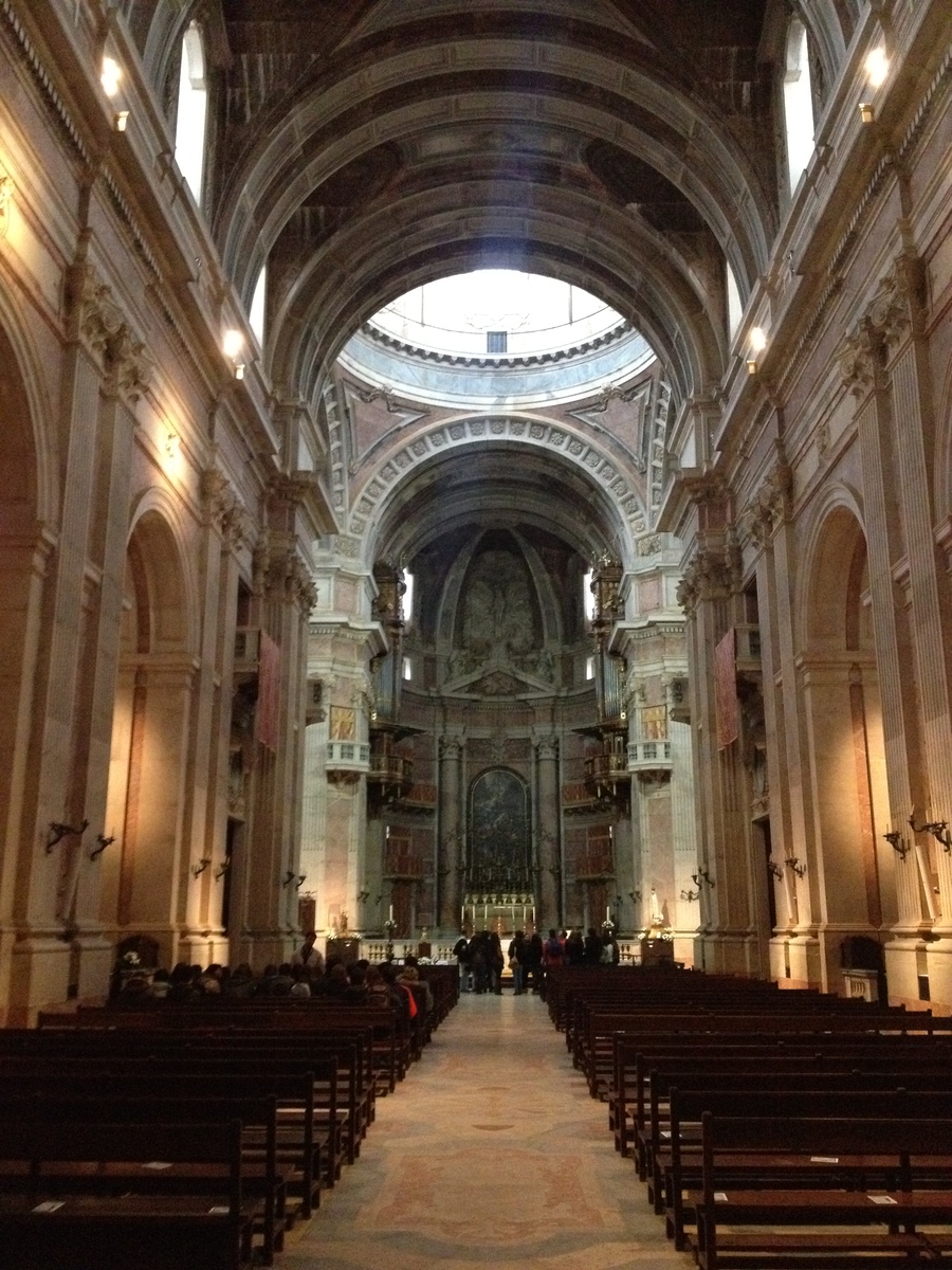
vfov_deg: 52.6
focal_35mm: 35
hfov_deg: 40.7
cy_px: 635
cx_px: 476
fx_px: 1283
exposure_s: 1/15
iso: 800
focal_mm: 4.28
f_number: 2.4
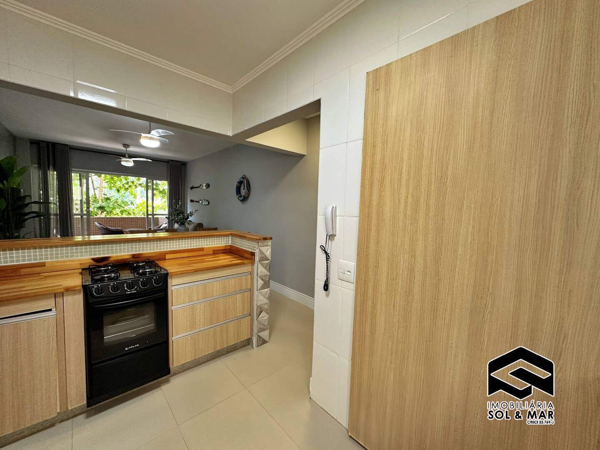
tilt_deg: -3.9
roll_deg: -1.8
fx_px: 243
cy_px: 225
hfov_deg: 102.1
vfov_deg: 85.7
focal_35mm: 14
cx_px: 300
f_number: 2.2
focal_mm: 2.22
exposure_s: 1/120
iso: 250
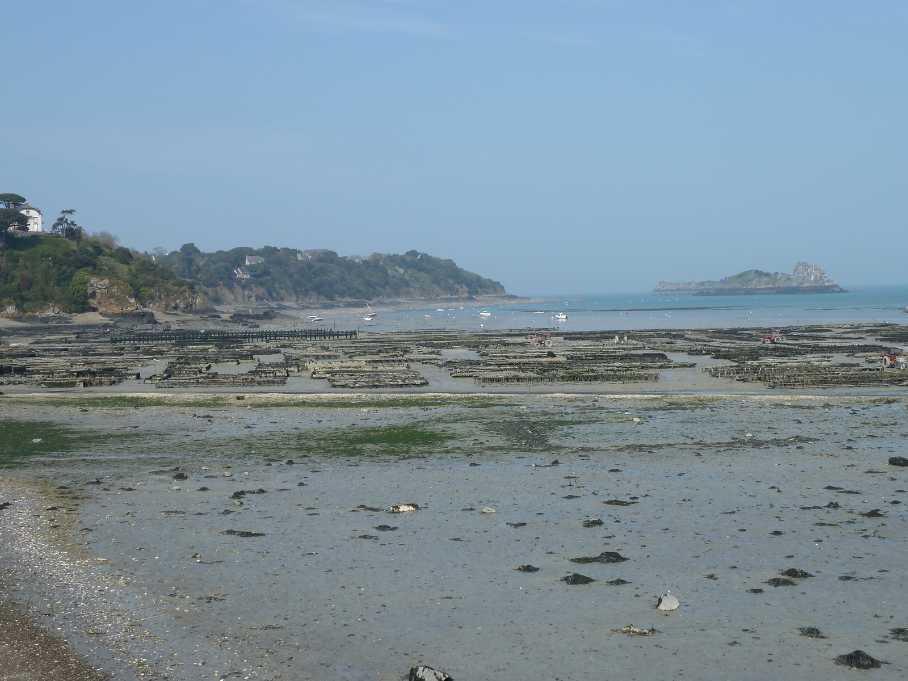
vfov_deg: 28.0
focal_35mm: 52
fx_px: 1364
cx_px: 454
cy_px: 340
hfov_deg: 36.8
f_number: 5
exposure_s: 1/500
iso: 80
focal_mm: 8.5
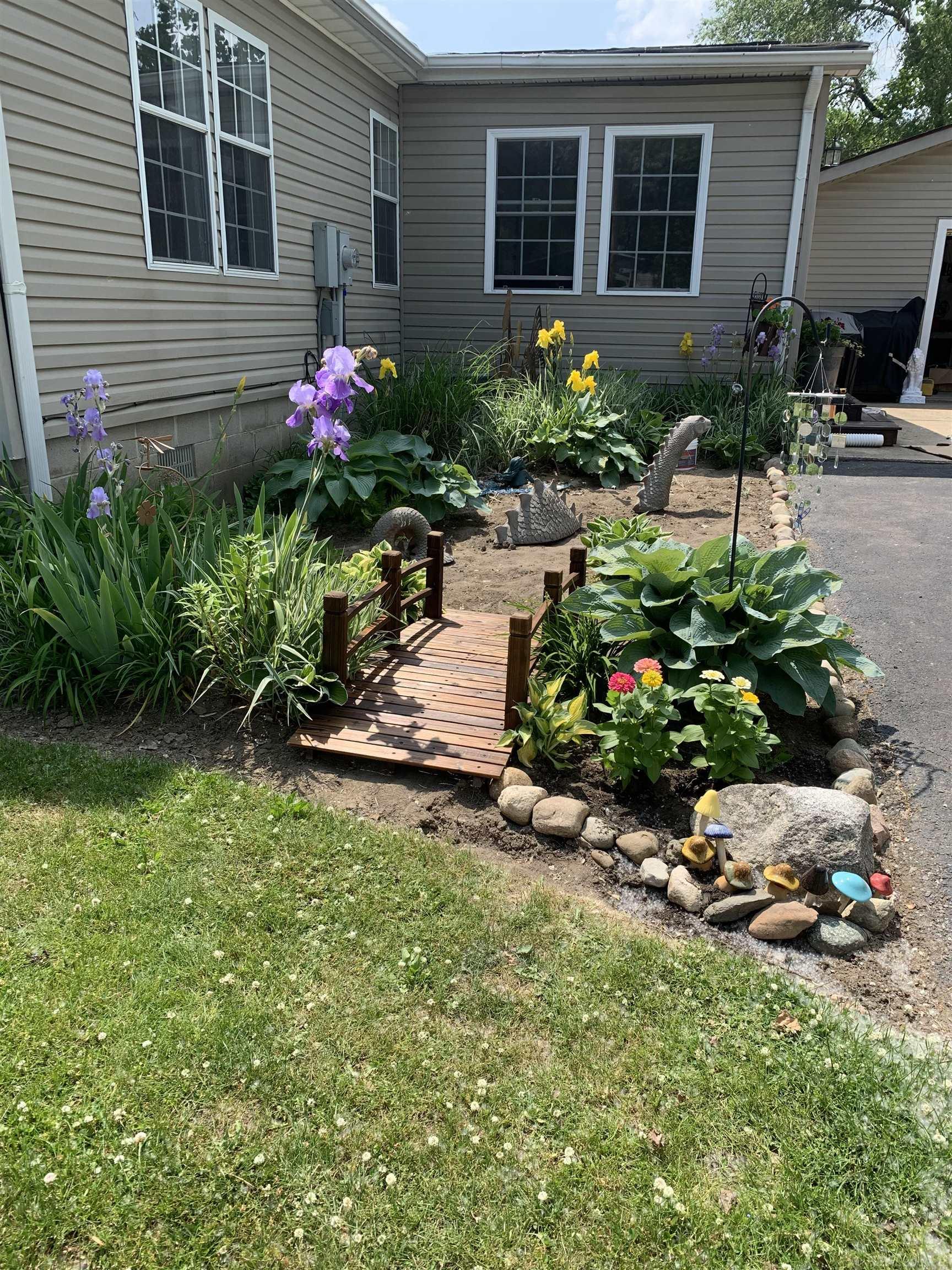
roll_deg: -1.6
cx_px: 476
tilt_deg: -18.9
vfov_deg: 67.3
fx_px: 953
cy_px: 635
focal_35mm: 26
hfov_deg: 53.1
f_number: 1.8
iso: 25
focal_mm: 4.25
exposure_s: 1/1021
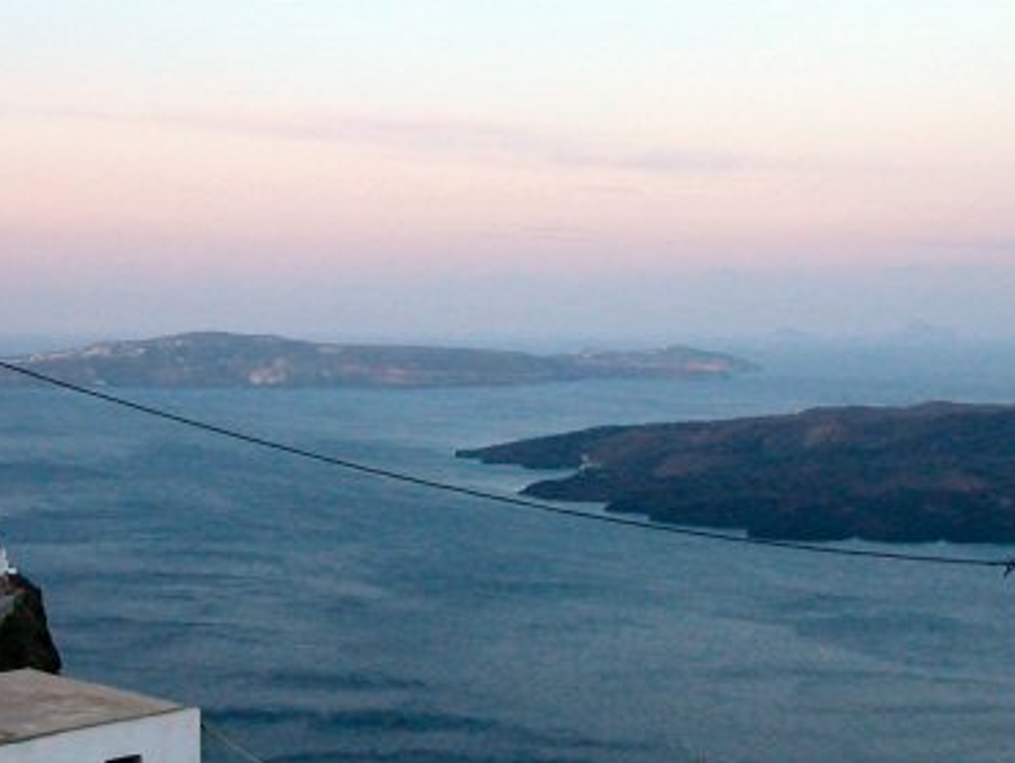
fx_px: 1878
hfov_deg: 30.2
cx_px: 425
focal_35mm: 64
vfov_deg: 22.9
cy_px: 310
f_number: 2.7
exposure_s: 1/127
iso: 100
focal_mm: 5.6
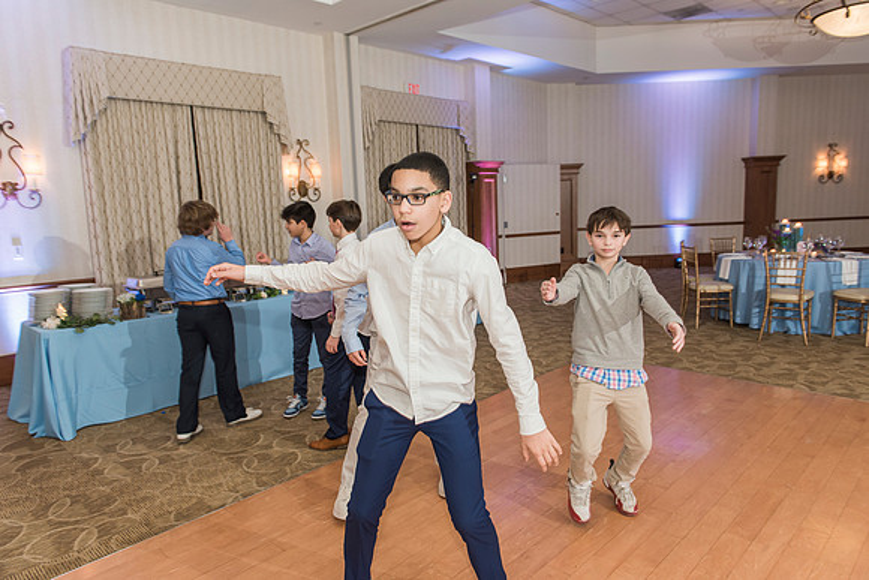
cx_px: 434
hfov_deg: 73.7
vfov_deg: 53.2
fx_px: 579
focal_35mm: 24
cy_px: 290
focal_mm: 24
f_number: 4
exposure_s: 1/100
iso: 1000
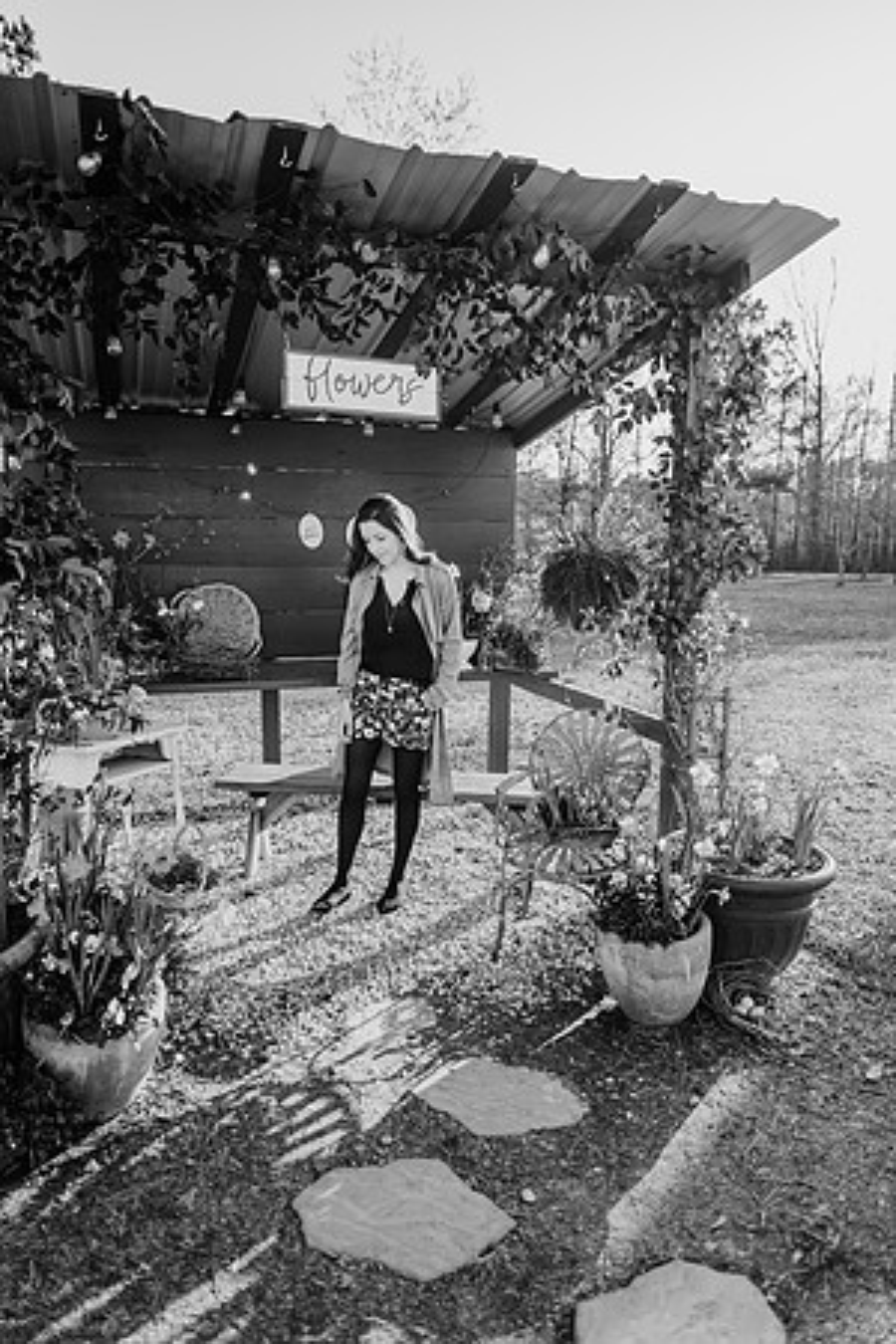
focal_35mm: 24
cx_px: 448
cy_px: 672
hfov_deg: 53.1
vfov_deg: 73.7
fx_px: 896
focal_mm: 24
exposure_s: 1/500
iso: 100
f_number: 2.5
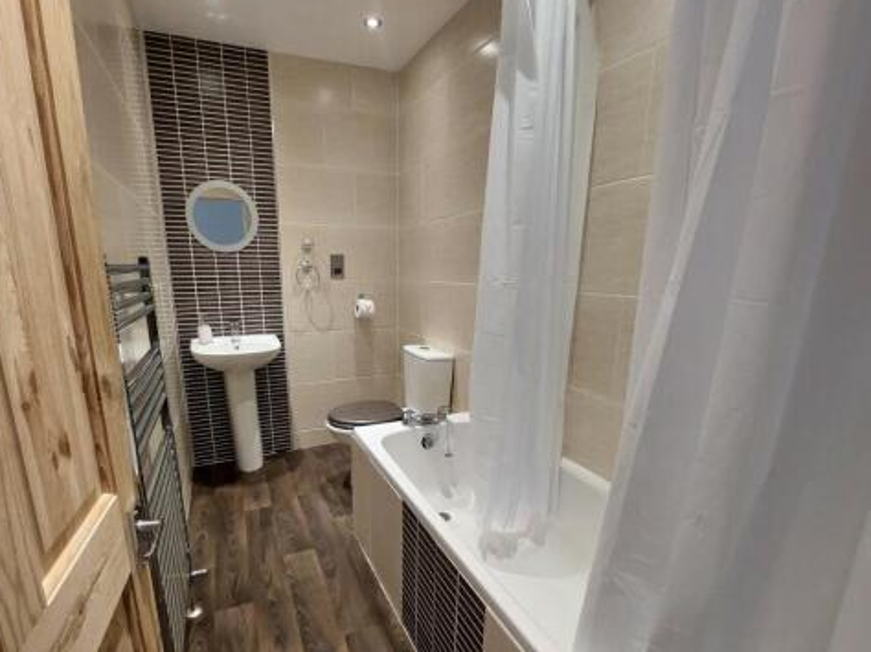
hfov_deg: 94.2
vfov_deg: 77.4
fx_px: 402
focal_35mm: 16
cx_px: 392
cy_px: 383
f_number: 2.2
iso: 250
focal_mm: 1.74
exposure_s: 1/33
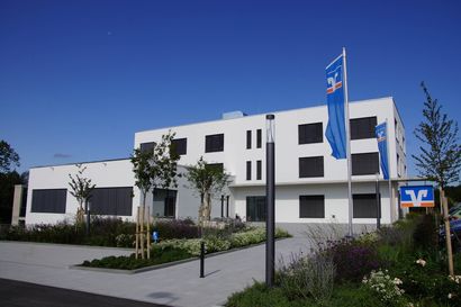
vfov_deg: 47.9
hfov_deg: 67.4
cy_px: 154
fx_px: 346
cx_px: 230
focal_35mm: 27
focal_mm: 18
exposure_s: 1/250
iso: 100
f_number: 13
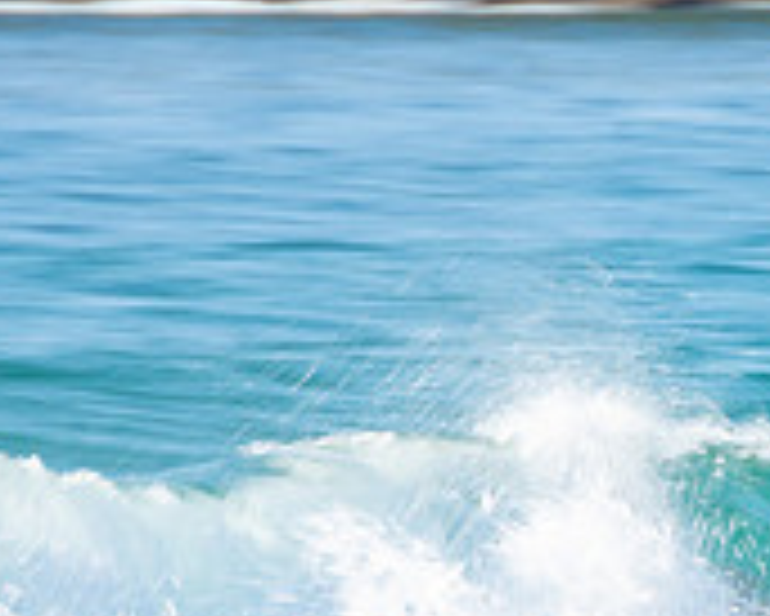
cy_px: 726
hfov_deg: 1.0
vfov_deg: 0.8
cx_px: 991
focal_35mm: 1912
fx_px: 43597
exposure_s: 1/30
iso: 100
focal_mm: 400
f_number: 18
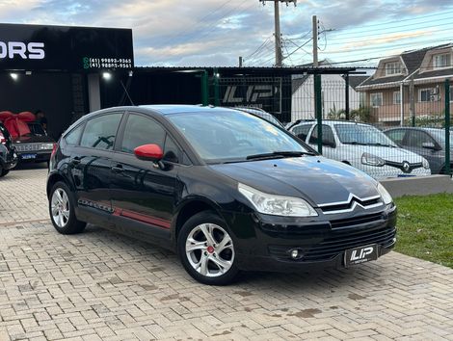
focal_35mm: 48
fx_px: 629
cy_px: 170
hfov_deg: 39.6
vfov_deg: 30.3
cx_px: 226
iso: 64
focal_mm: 6.86
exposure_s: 1/240
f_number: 1.78
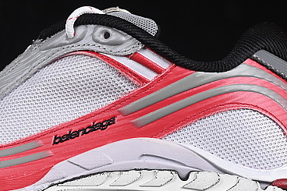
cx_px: 79
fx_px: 1753
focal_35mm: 220
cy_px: 92
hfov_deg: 9.3
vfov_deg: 6.2
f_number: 8
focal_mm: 50
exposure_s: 1/80
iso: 160
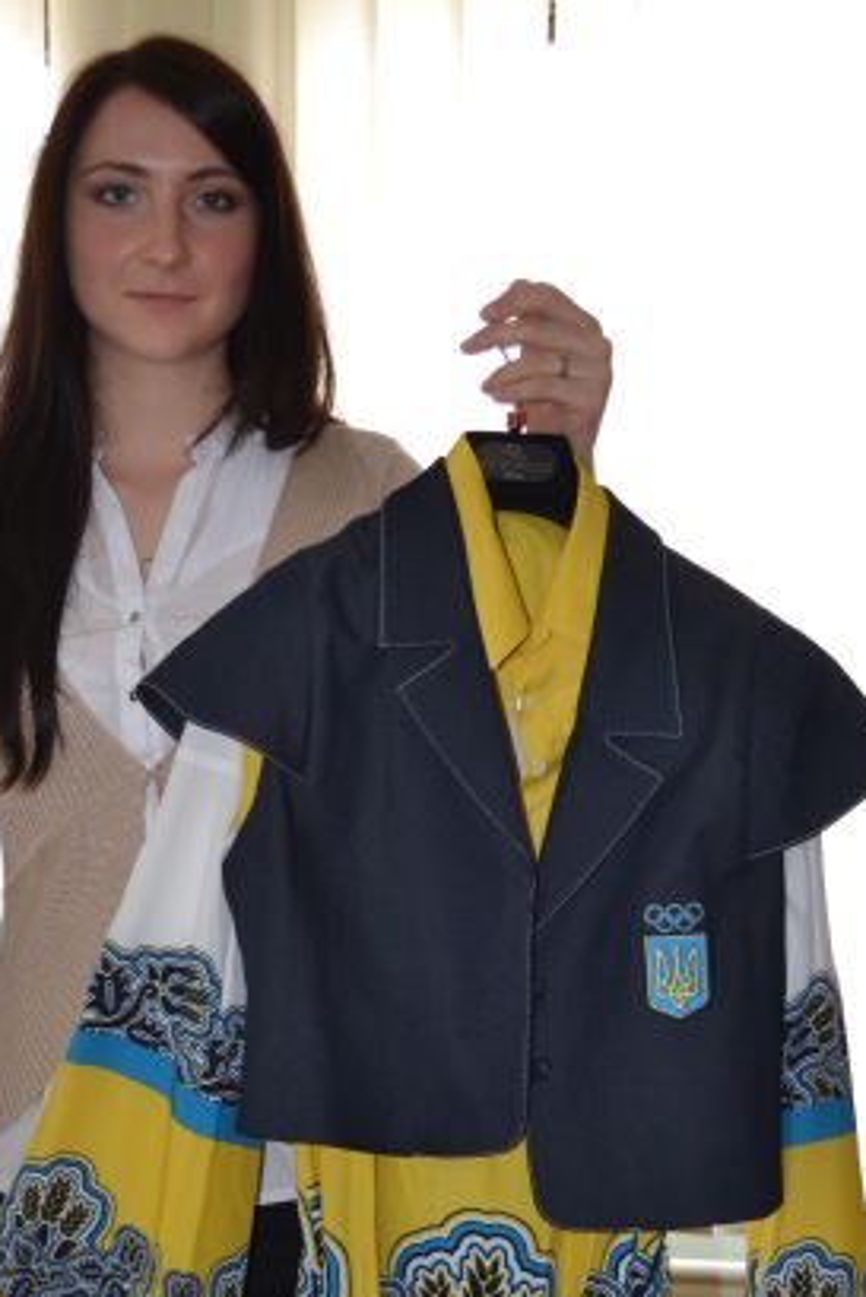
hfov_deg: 22.2
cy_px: 913
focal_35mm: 61
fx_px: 2199
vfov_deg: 32.5
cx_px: 316
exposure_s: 1/60
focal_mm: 26
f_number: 4.2
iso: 500
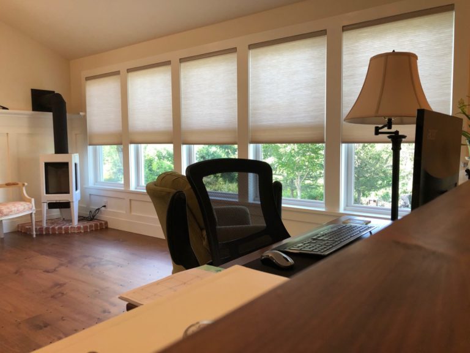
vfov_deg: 49.7
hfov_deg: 63.4
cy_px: 176
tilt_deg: -5.3
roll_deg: -0.1
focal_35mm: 28
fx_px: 380
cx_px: 235
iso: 64
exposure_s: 1/120
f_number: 1.8
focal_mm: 3.99
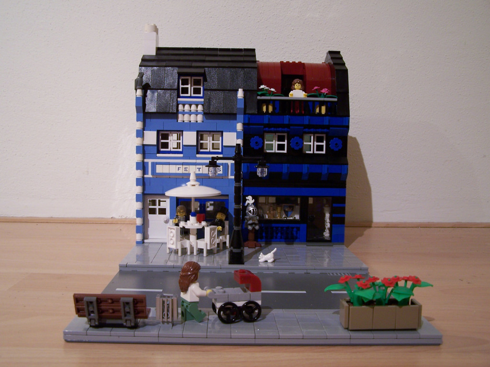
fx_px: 538
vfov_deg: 37.7
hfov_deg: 49.0
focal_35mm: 38
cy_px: 184
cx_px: 245
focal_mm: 6.3
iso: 80
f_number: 2.8
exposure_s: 1/2
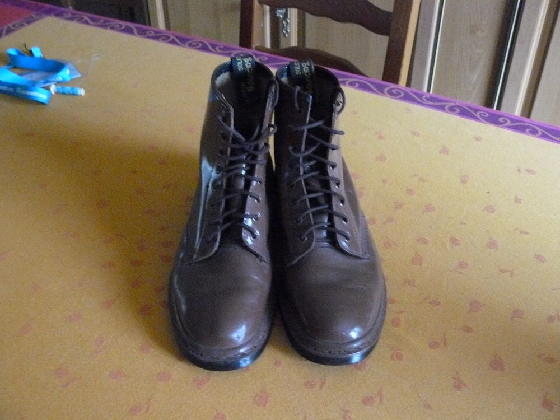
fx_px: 599
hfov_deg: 50.1
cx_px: 280
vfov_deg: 38.7
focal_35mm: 37
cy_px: 210
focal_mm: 6.1
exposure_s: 1/15
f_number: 2.8
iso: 800
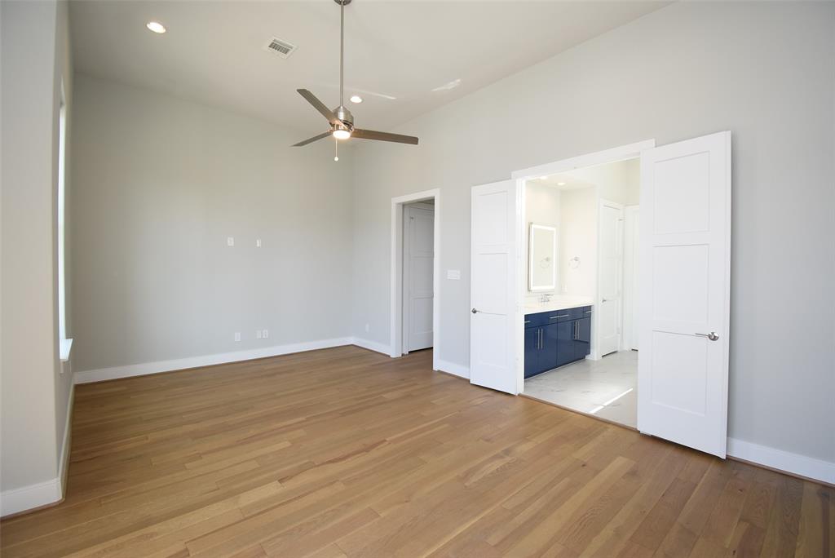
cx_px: 418
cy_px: 279
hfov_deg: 100.4
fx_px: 348
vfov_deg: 77.4
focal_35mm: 15
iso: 500
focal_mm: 10
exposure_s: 1/125
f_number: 5.6
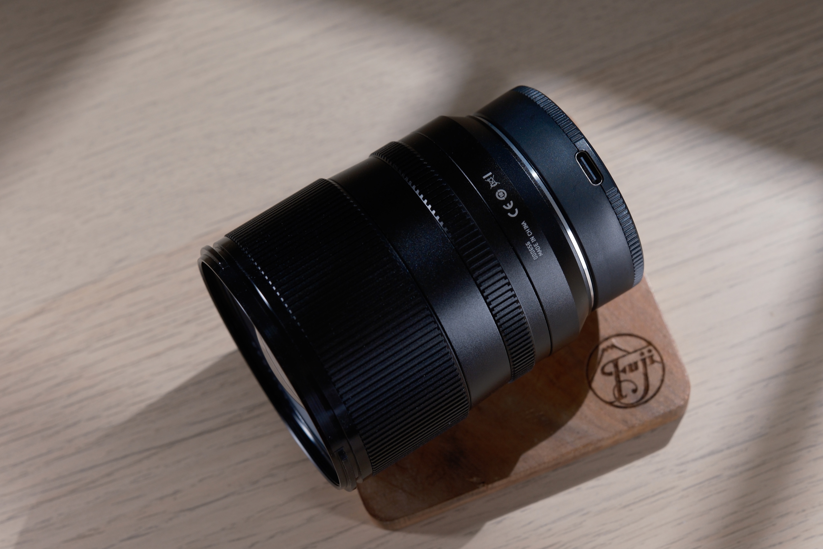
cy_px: 274
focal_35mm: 84
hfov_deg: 24.2
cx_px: 412
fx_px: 1920
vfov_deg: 16.3
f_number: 5.6
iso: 640
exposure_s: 1/70
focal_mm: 56
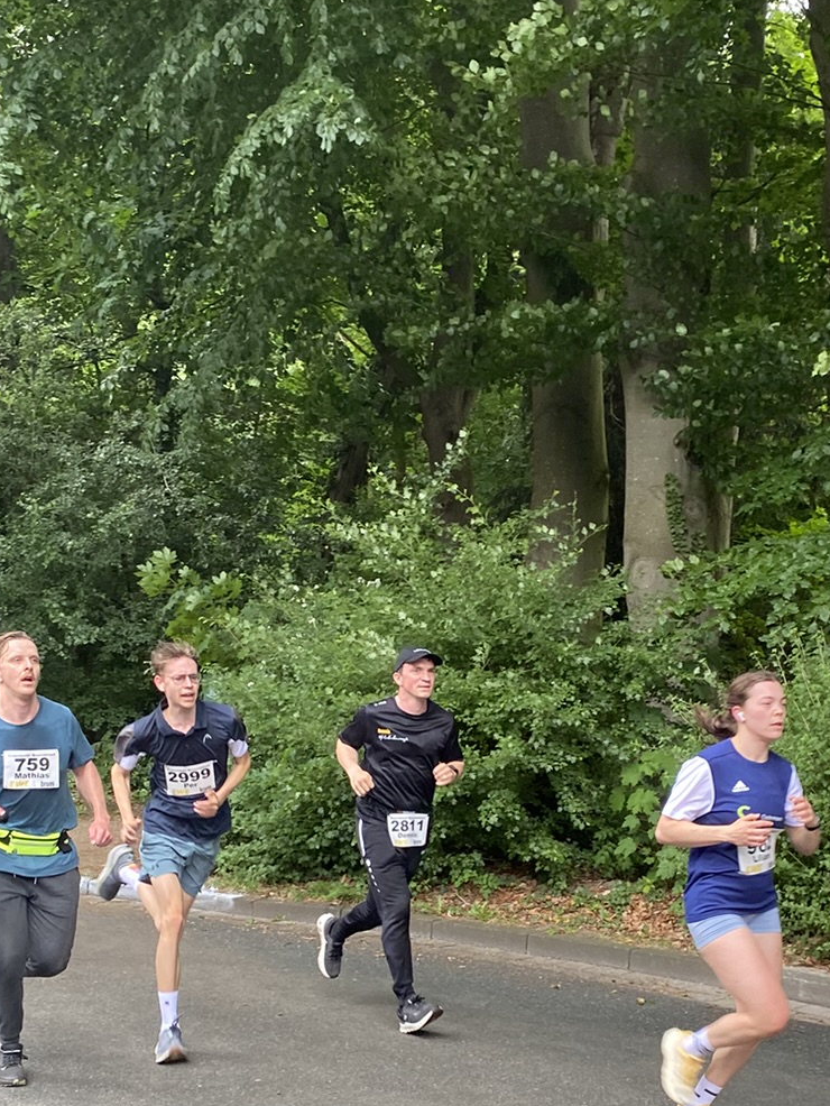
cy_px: 785
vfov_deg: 35.0
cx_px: 510
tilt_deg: -2.9
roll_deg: -0.7
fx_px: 1726
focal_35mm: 54
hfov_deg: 27.0
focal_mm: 4.25
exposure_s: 1/121
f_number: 1.8
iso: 125
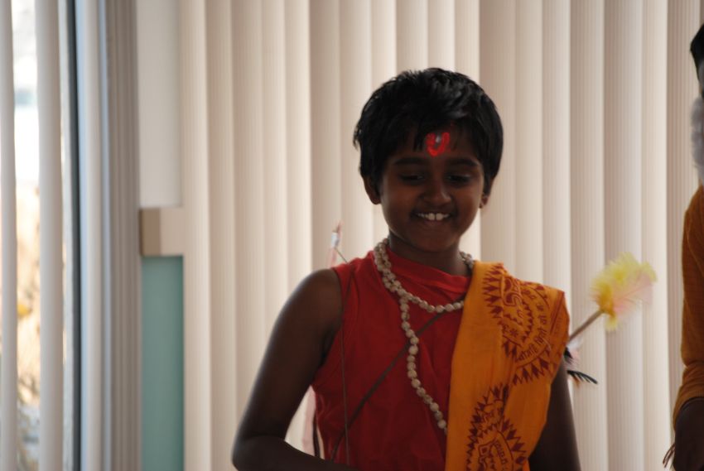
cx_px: 352
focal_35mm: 300
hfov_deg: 6.9
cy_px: 236
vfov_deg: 4.6
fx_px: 5874
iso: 200
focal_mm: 200
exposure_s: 1/60
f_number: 5.6
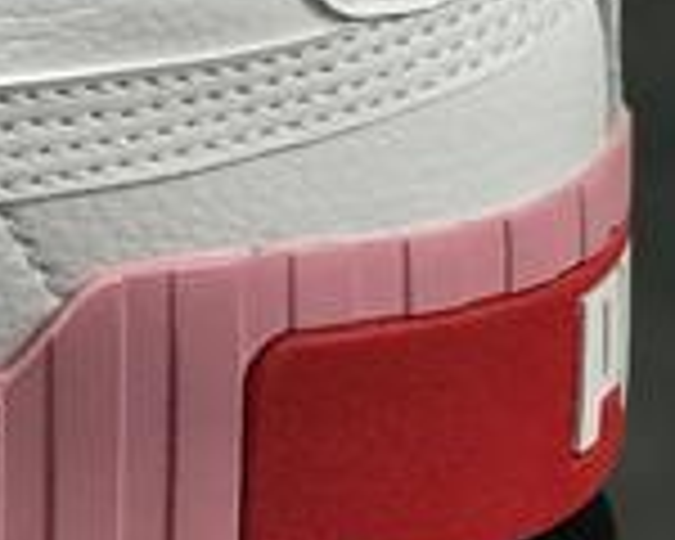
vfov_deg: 5.2
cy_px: -86
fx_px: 5913
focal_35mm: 296
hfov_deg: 6.2
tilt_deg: -20.0
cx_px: -958
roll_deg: +1.7
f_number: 2.8
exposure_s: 1/100
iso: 80
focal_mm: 6.6
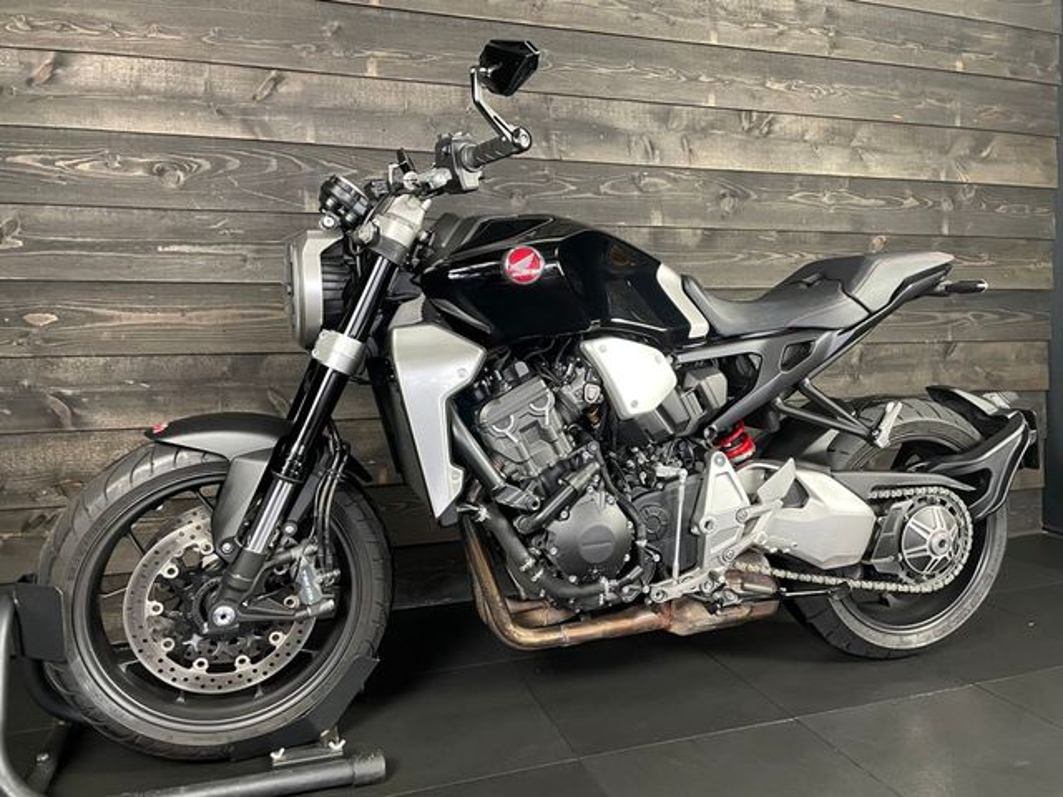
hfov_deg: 67.3
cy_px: 398
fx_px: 798
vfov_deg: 53.1
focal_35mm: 26
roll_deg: +0.6
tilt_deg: -4.8
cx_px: 532
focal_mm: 4.2
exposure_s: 1/50
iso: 500
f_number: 1.6
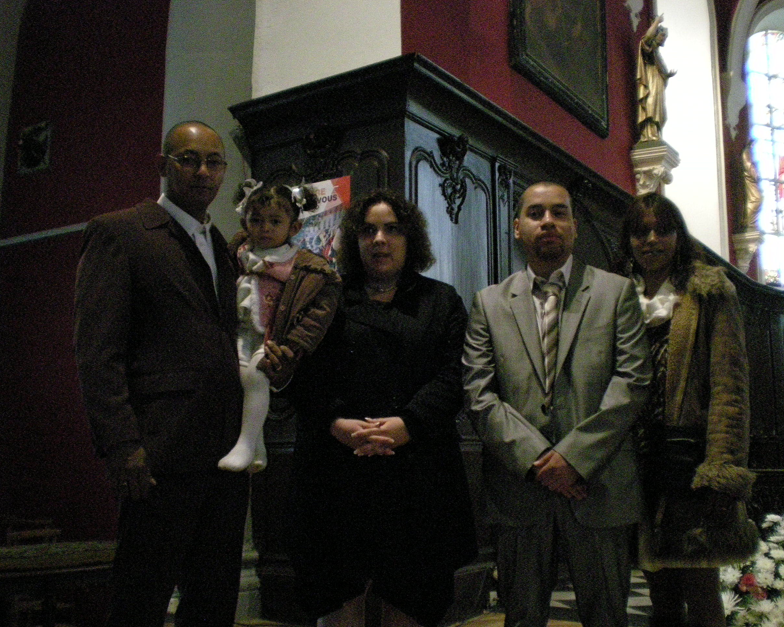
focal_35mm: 40
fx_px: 928
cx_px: 416
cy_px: 311
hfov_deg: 45.8
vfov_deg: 37.3
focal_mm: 6.3
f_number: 3.1
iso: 1000
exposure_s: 1/30
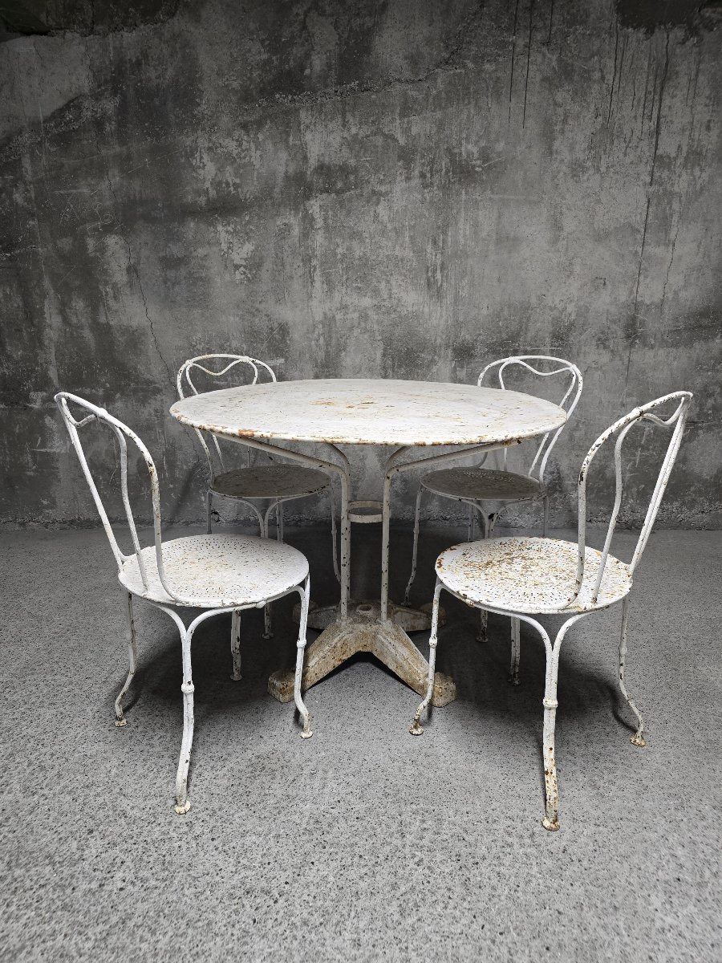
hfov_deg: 58.9
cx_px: 361
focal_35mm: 23
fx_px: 640
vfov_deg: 73.9
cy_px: 482
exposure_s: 1/100
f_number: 1.7
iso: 500
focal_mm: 6.3
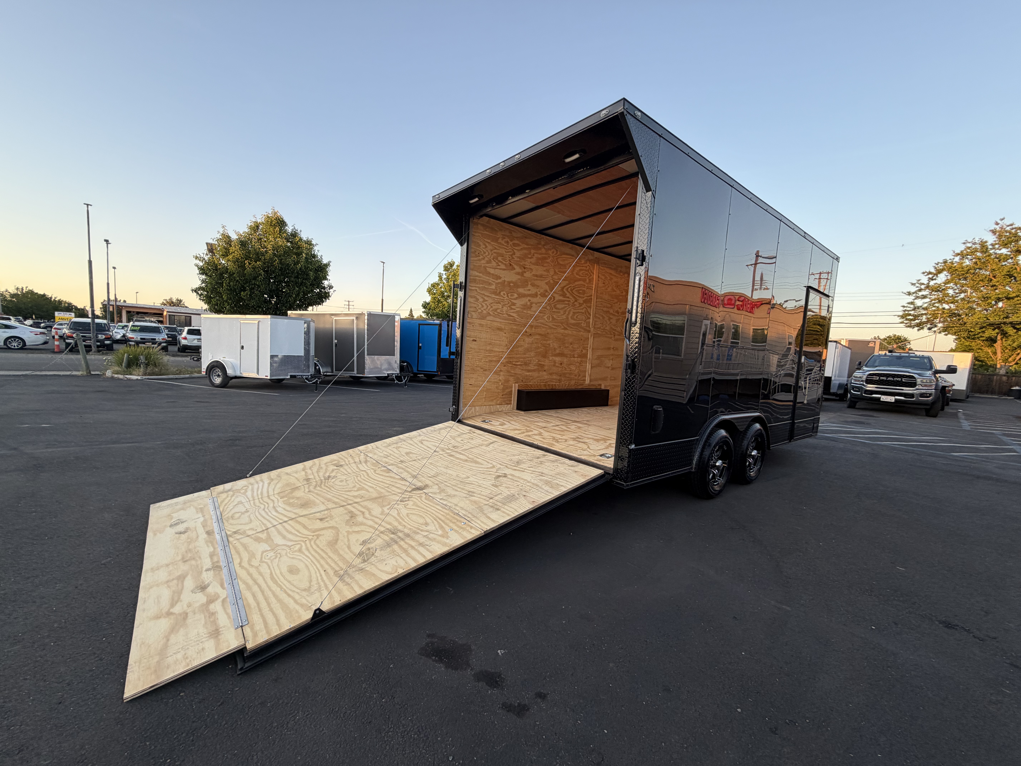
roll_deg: -3.5
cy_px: 383
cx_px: 510
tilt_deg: -3.4
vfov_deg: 85.7
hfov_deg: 102.1
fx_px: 413
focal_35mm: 14
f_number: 2.2
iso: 40
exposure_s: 1/168
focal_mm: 2.22
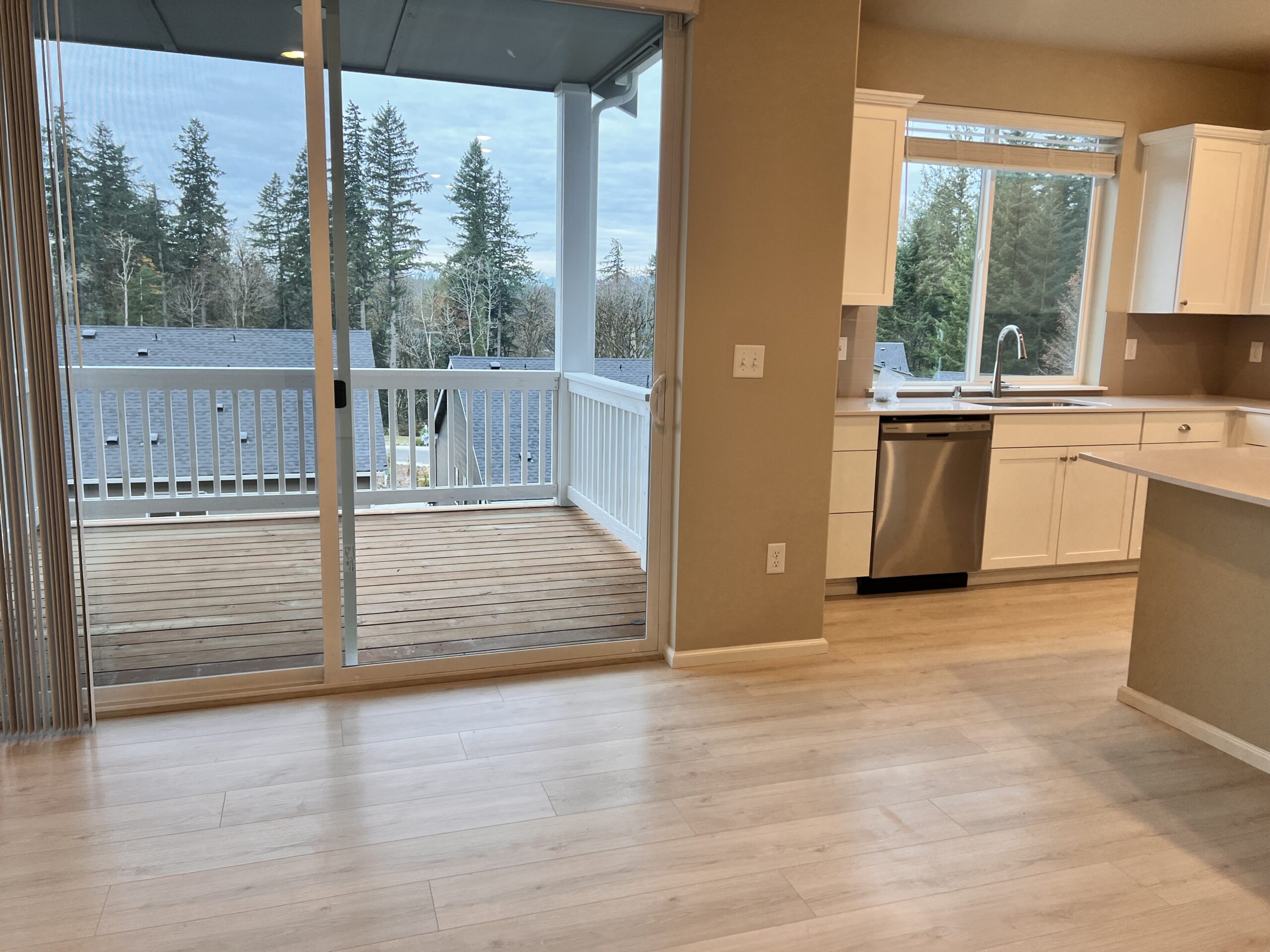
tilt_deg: -10.1
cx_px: 635
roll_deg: -1.6
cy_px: 476
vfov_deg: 53.1
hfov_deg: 67.3
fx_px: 954
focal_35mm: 26
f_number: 1.5
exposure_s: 1/120
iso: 80
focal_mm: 5.7
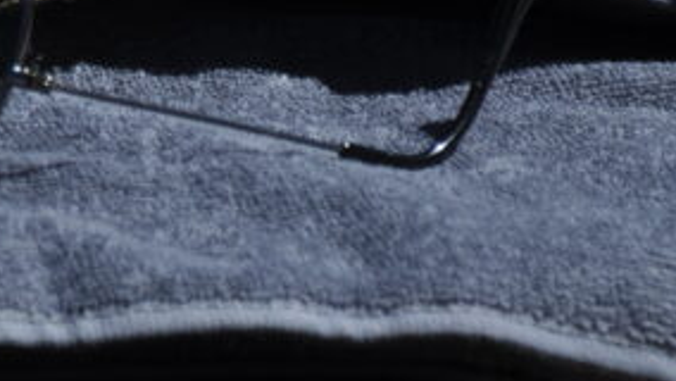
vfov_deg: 1.1
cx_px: -229
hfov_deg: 2.0
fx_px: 19794
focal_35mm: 1104
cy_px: -410
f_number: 7.1
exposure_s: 1/800
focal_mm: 195
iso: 200
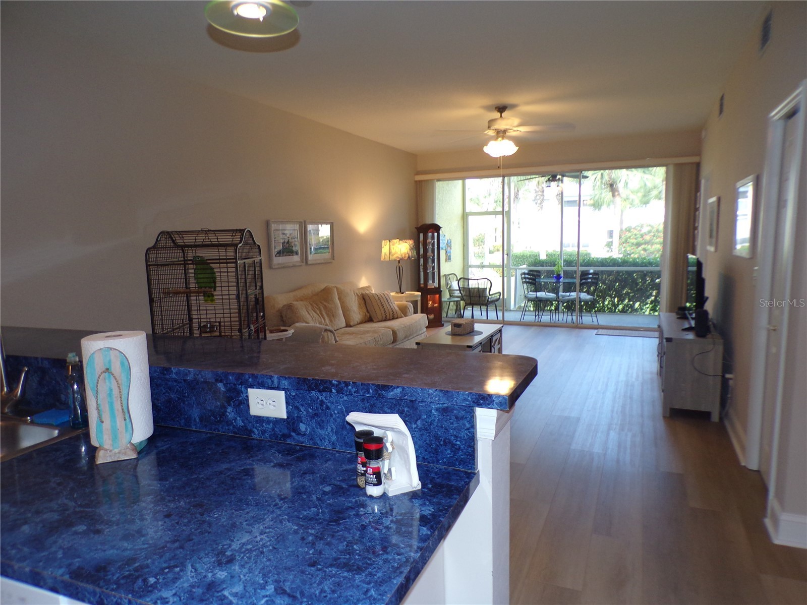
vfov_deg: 56.8
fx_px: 560
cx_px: 404
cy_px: 302
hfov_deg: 71.6
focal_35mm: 24
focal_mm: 4.3
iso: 138
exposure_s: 1/34
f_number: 3
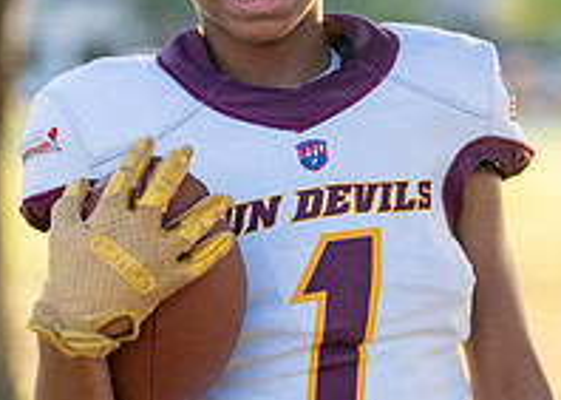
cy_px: 253
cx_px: 356
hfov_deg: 12.0
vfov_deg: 8.6
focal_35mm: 167
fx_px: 2658
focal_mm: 50
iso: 100
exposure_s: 1/800
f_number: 1.2
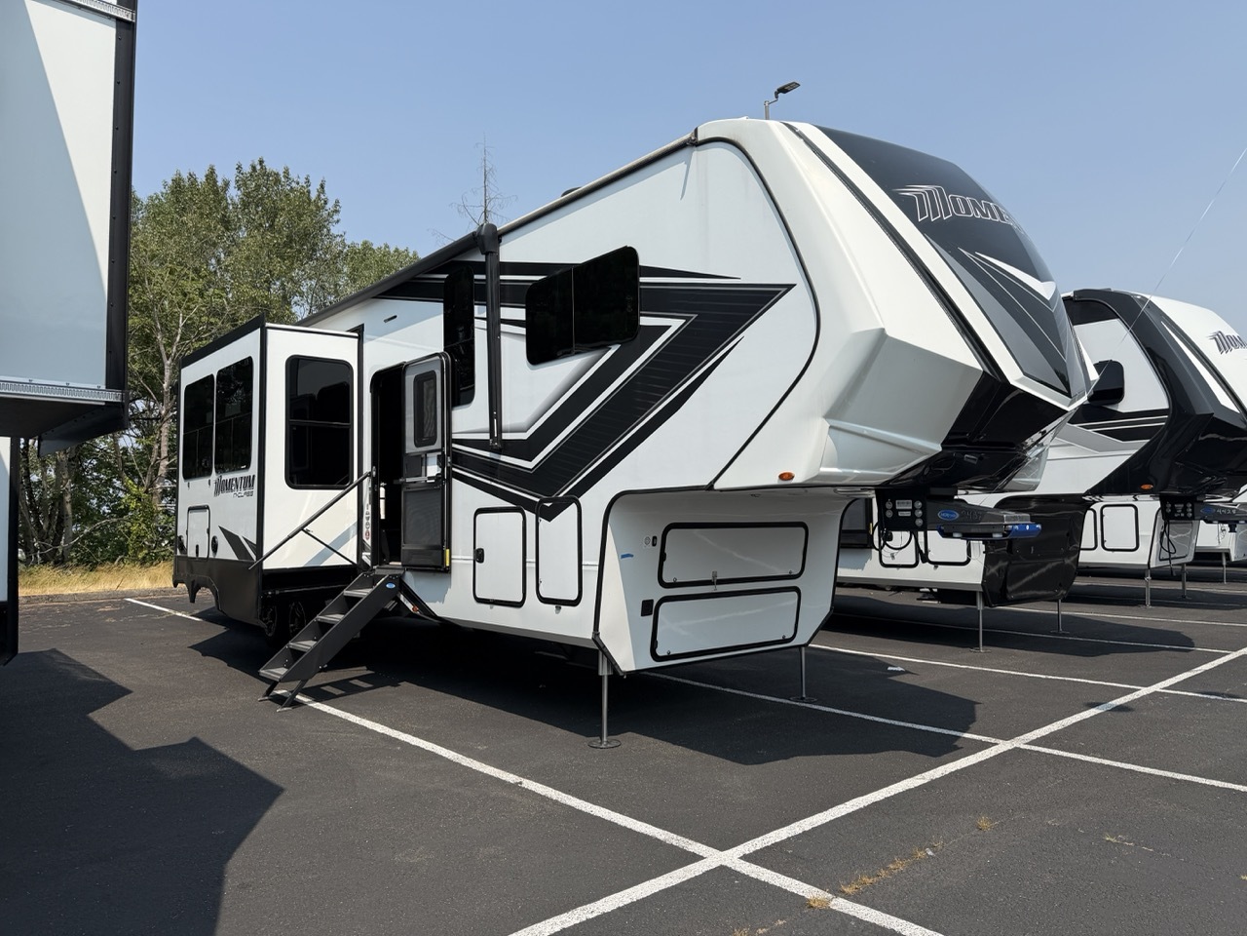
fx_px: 865
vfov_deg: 56.8
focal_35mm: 24
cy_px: 468
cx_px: 624
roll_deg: +3.9
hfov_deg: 71.6
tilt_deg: +2.7
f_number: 1.78
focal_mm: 6.76
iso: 80
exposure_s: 1/4975
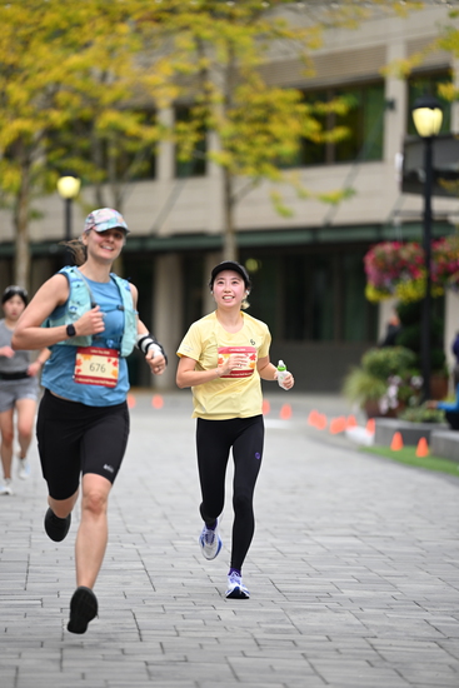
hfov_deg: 6.9
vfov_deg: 10.3
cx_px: 230
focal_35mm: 200
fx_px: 3822
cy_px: 344
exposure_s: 1/2000
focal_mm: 200
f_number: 2.8
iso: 640
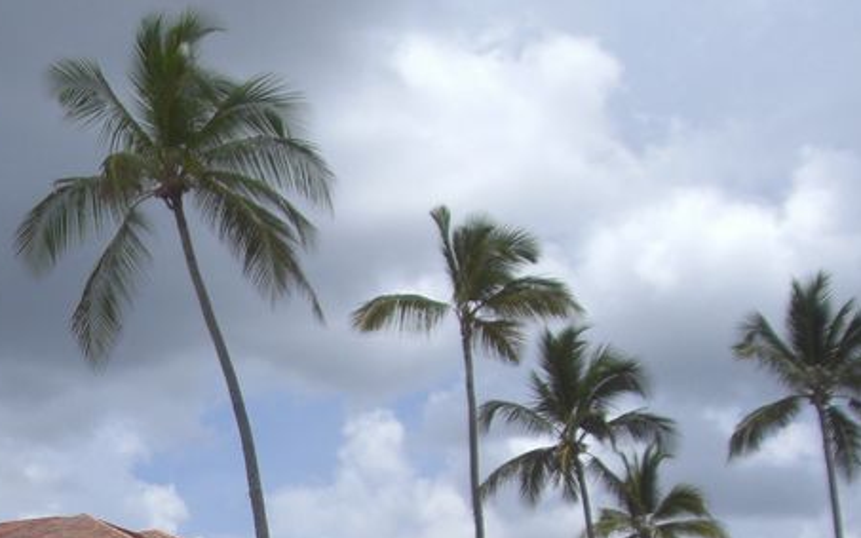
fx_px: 2135
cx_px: -29
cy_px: 696
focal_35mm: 91
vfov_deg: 13.8
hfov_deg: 21.9
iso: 64
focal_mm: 6.2
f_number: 8
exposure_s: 1/200
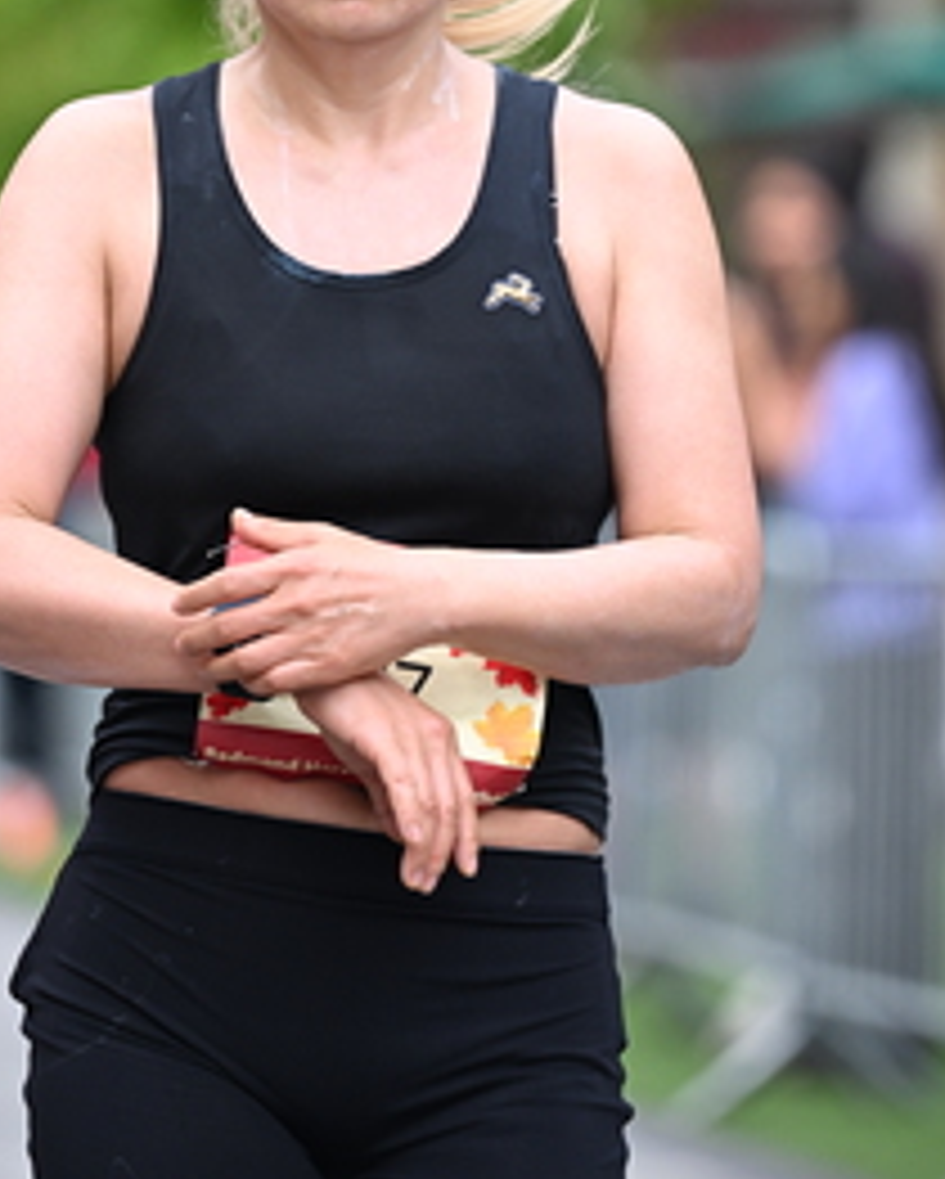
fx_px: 11000
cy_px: 180
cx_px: 574
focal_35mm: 315
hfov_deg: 4.9
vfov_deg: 6.1
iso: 1000
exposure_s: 1/2000
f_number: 2.8
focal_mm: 160
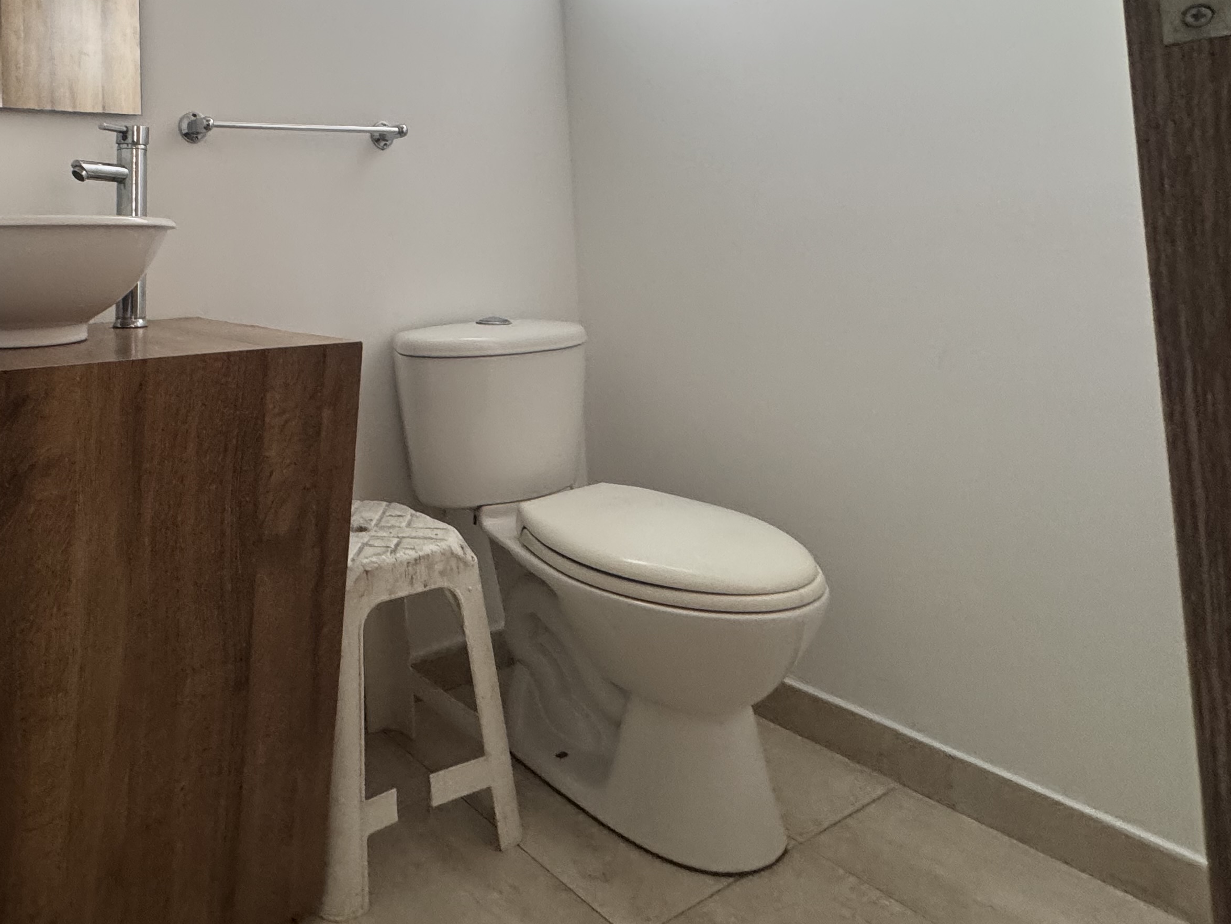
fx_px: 853
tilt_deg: +4.5
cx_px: 273
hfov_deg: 66.0
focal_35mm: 24
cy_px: 194
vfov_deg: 53.3
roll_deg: +1.7
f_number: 2.2
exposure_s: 1/120
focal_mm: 2.22
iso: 250
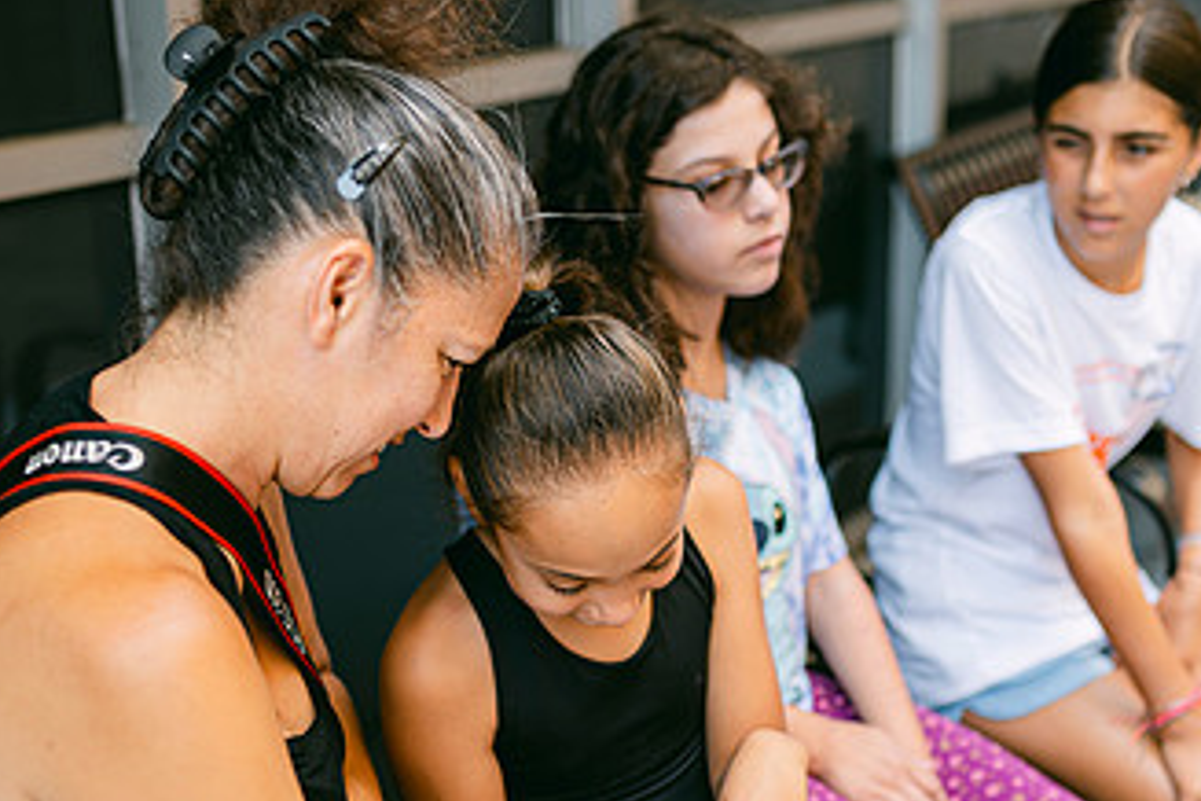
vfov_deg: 21.7
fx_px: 2068
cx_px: 595
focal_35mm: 62
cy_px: 603
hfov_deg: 32.4
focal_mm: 35
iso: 100
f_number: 2
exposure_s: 1/250
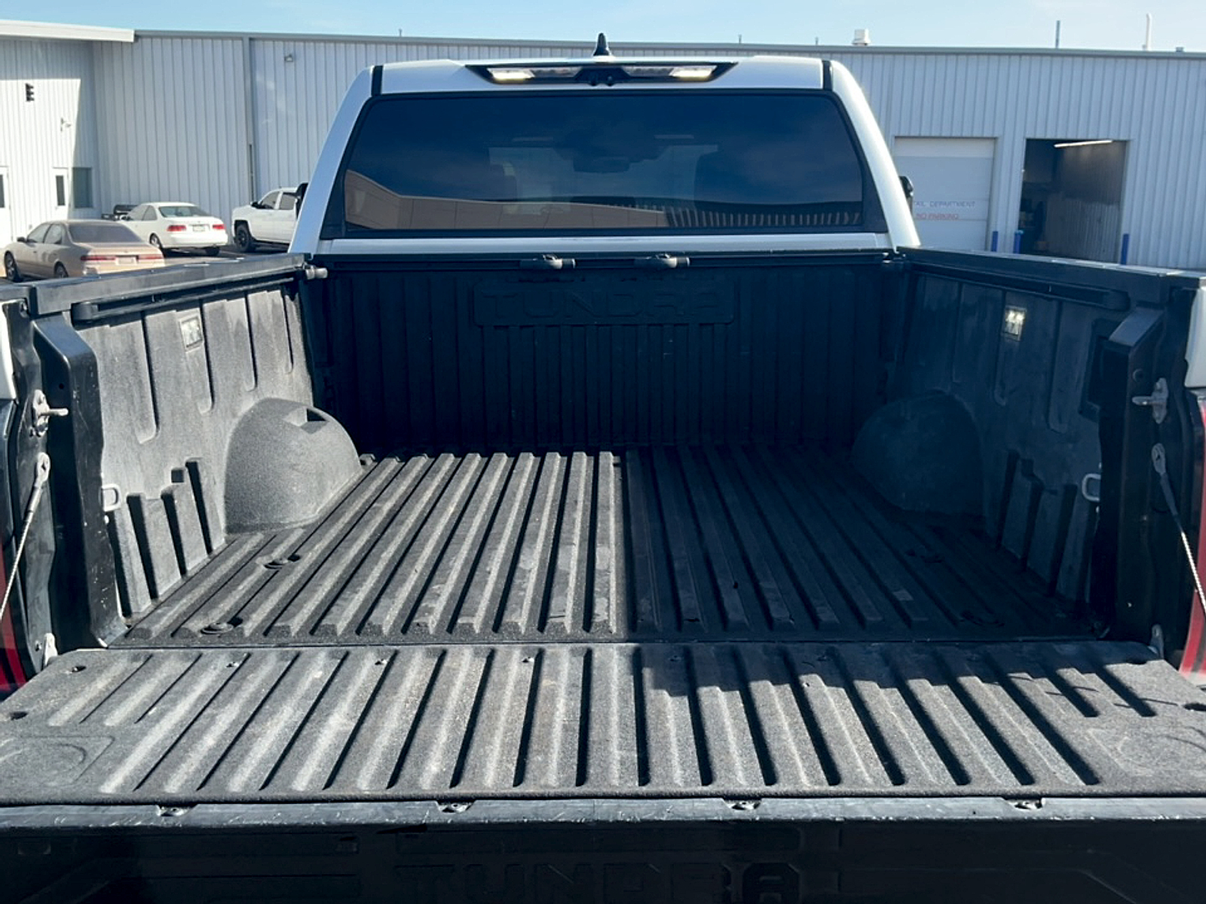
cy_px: 452
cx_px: 603
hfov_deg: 60.0
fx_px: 1045
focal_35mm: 30
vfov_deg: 46.8
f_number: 1.8
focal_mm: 3
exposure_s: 1/391
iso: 25
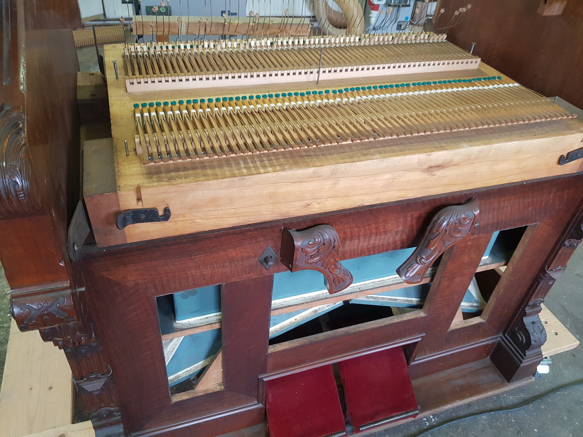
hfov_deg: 67.3
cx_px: 292
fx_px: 438
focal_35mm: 26
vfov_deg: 53.1
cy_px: 218
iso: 200
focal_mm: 4.2
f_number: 1.7
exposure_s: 1/50
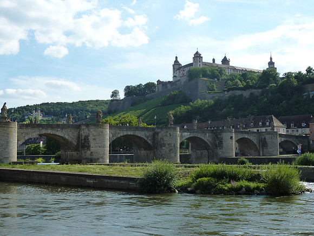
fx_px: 435
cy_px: 118
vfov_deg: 30.3
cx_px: 157
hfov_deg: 39.7
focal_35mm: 48
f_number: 5
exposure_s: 1/400
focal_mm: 7.9
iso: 125
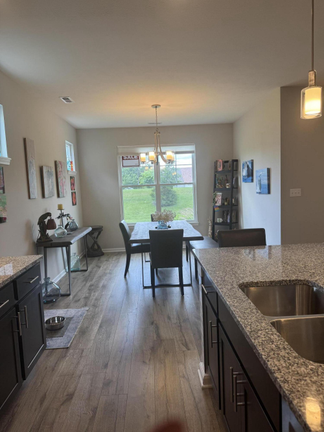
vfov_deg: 71.6
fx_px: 300
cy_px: 216
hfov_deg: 56.8
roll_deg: +3.0
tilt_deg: -5.5
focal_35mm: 24
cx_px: 162
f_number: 1.78
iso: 64
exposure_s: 1/120
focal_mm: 6.76
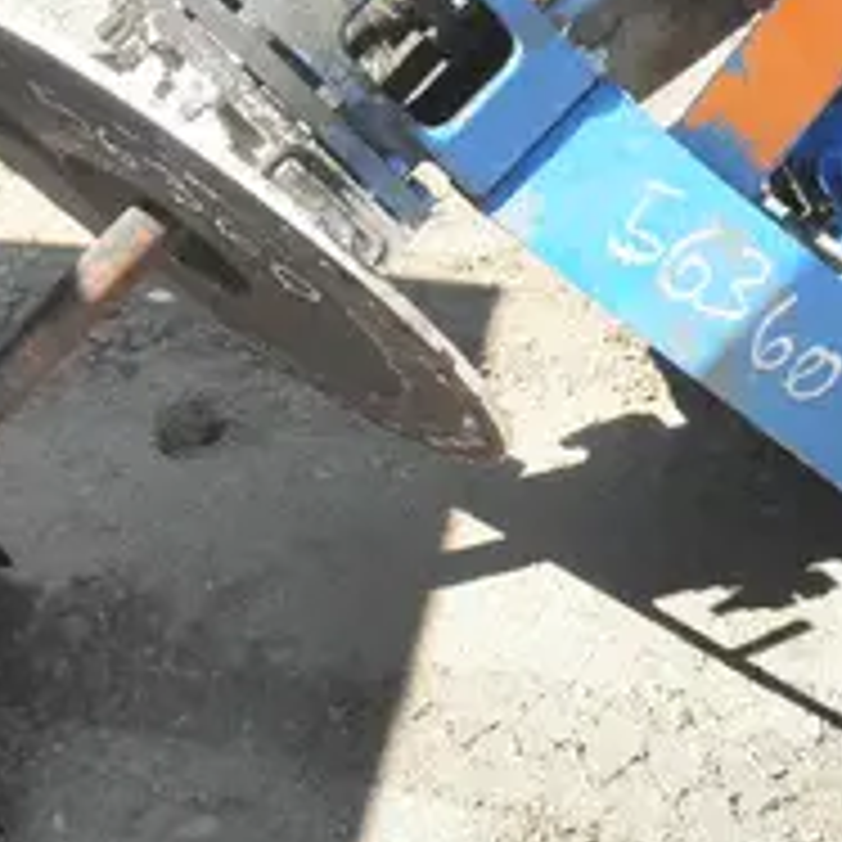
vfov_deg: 20.7
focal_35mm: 83
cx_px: 365
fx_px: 2284
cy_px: 185
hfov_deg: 20.9
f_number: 3.4
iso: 64
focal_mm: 7.9
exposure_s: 1/400
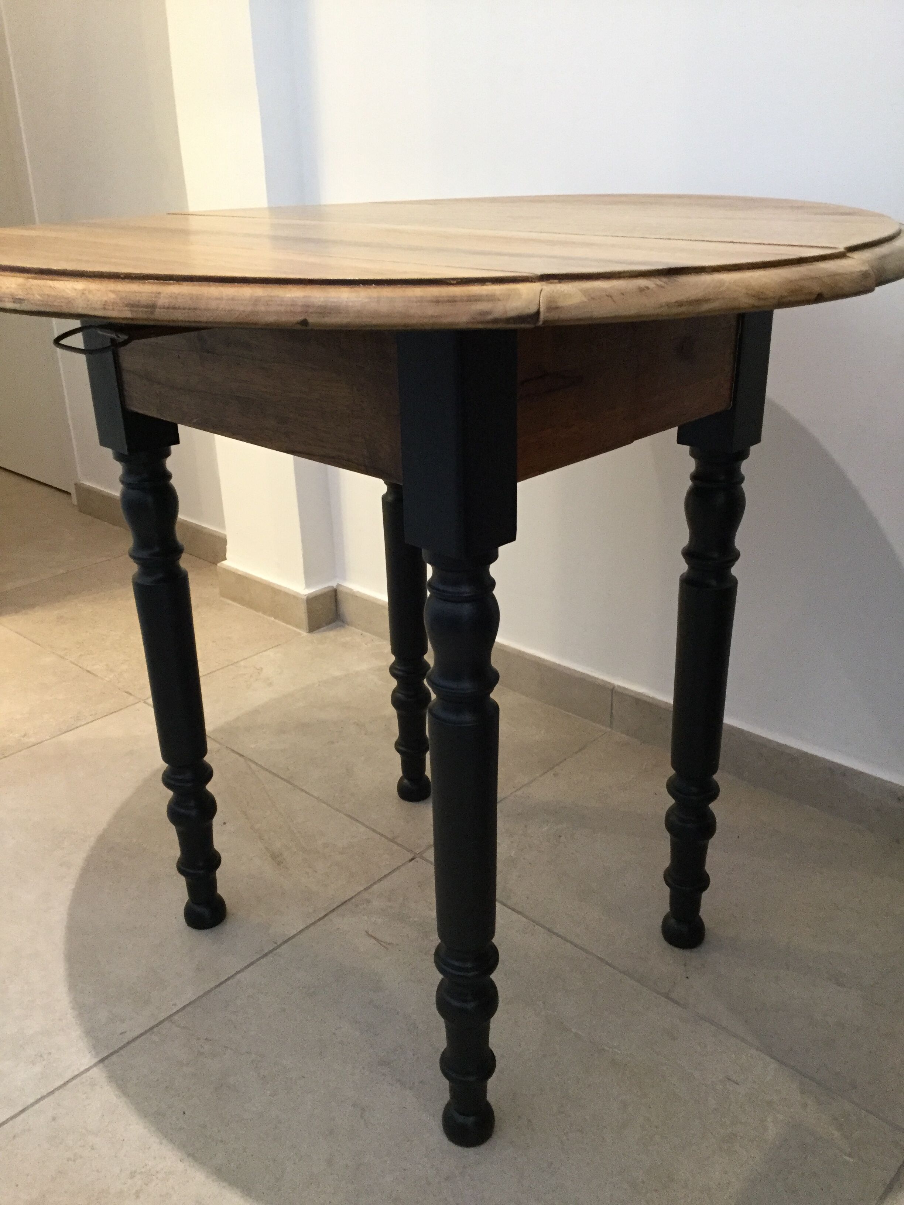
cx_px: 452
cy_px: 602
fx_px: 1079
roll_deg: +1.5
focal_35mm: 31
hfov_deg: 45.4
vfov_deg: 58.4
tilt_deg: -24.6
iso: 160
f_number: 2.4
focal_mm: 3.3
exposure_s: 1/33
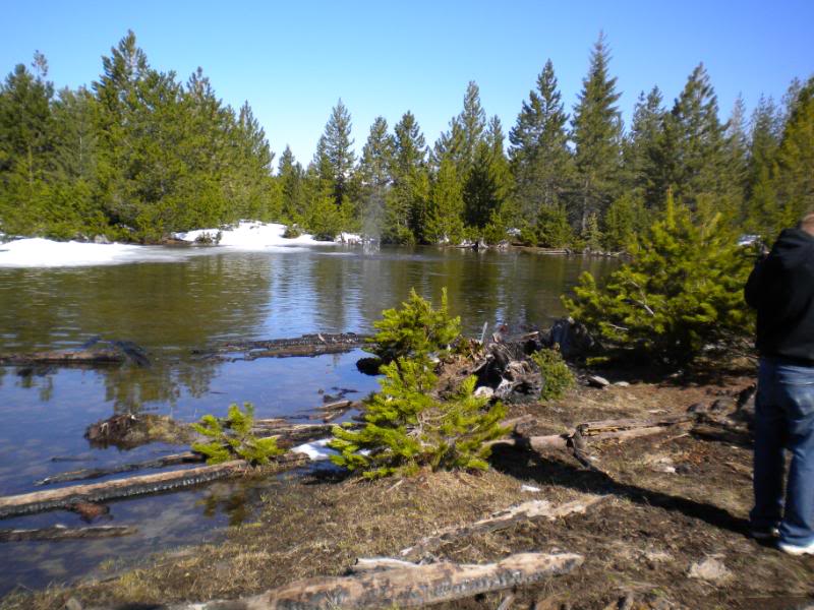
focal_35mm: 35
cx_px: 407
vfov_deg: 40.7
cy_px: 305
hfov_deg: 52.6
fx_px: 823
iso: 80
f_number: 4.6
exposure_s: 1/483
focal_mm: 6.3
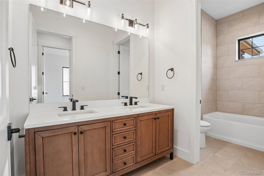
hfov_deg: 95.0
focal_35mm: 16
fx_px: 121
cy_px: 88
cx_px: 132
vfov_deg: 72.0
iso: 250
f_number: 8
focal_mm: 11
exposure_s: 1/30
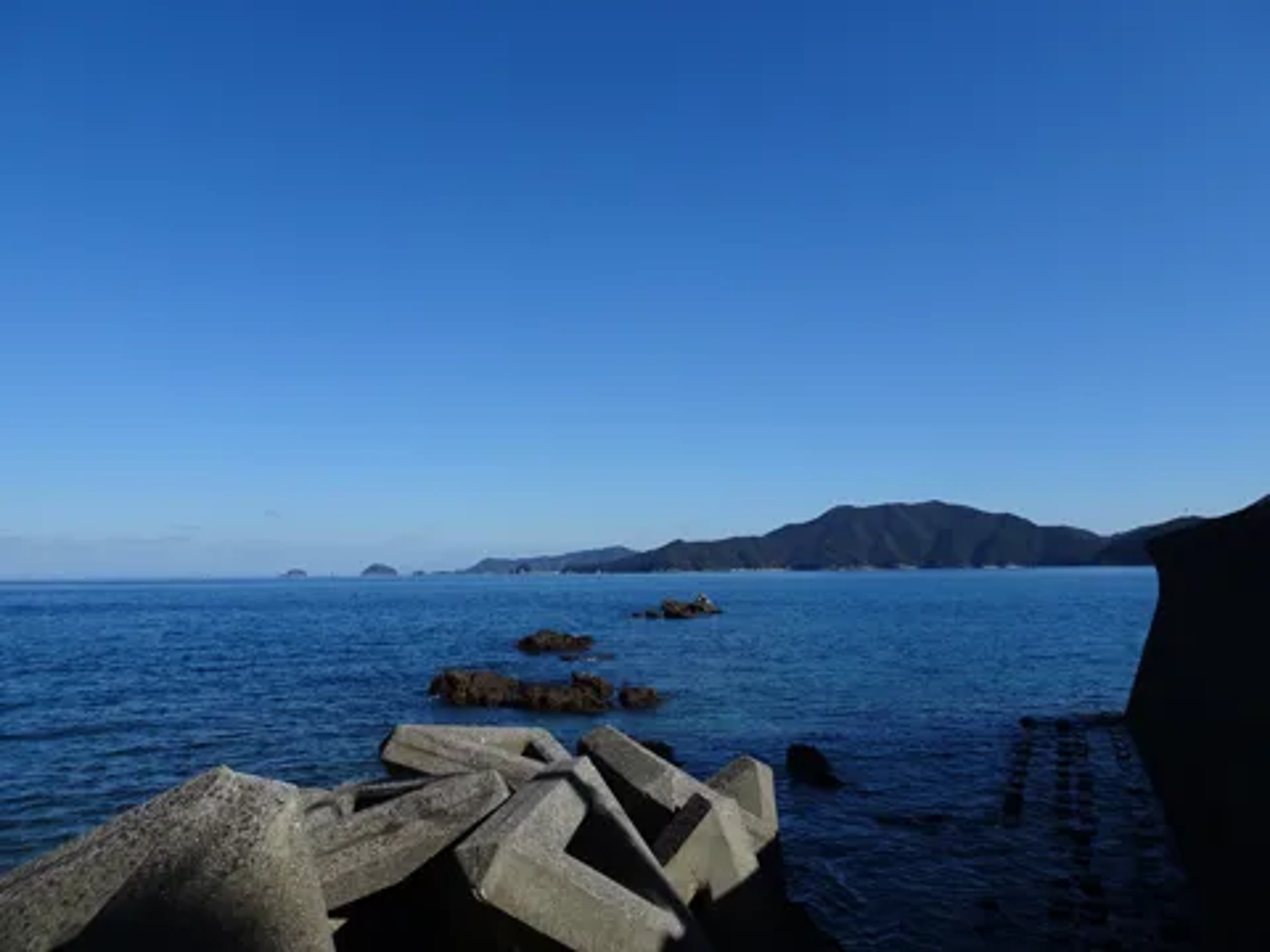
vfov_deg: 56.8
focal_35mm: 24
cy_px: 476
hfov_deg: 71.6
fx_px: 881
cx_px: 635
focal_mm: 4.1
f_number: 3.5
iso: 80
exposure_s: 1/1250
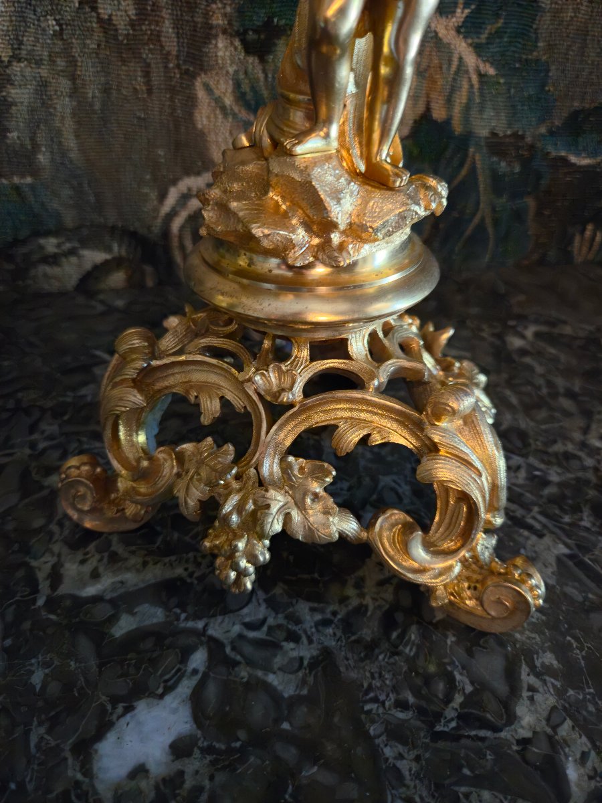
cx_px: 301
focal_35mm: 23
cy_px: 402
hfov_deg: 58.9
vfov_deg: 73.9
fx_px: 533
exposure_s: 1/25
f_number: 1.8
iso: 800
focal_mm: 5.4
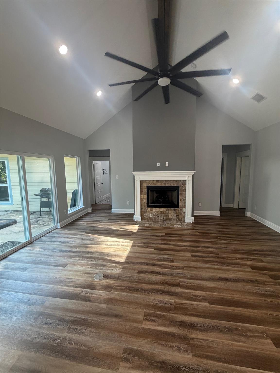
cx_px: 140
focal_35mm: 14
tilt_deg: -5.9
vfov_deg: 102.1
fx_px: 151
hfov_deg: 85.7
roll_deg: +1.6
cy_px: 186
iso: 200
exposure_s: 1/120
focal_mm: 2.22
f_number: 2.2
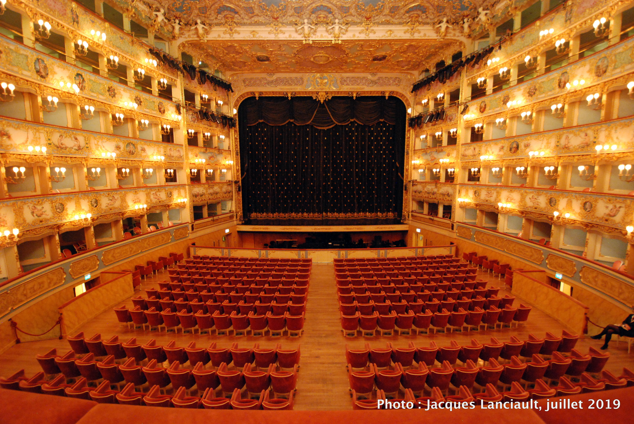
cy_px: 212
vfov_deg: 77.5
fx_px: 264
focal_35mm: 15
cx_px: 317
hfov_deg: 100.3
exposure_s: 1/8
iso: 1600
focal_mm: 10
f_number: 3.5
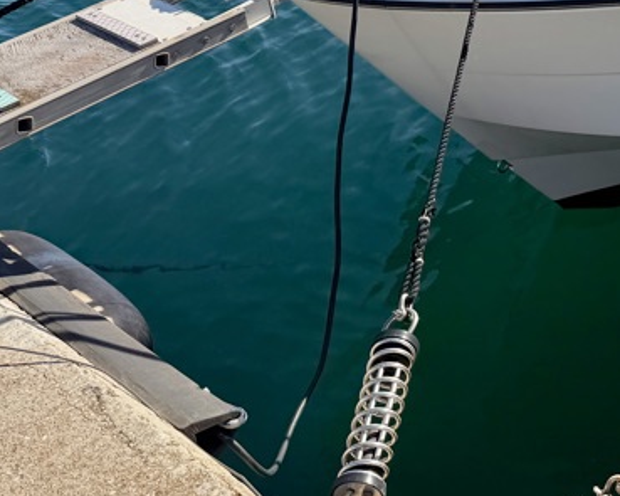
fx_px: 1119
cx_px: 724
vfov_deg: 22.9
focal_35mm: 61
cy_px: -99
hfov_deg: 27.6
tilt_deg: -17.7
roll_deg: +0.7
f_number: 1.78
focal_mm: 6.76
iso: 80
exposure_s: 1/5714
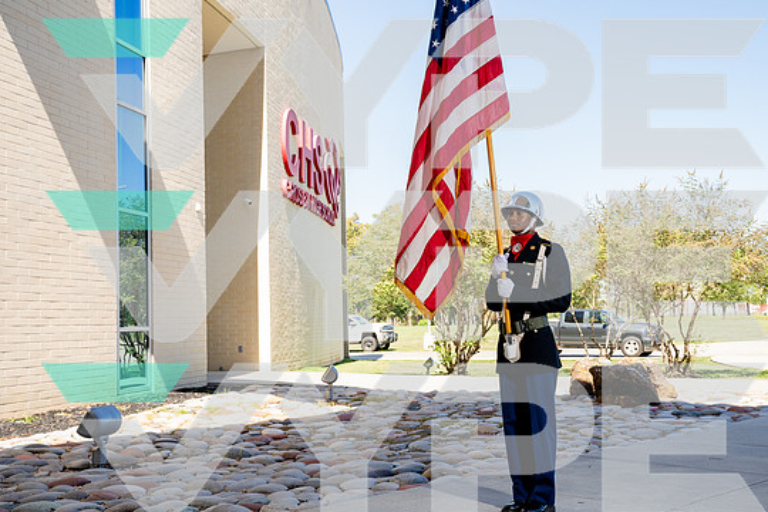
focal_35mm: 43
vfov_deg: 31.2
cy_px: 267
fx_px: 917
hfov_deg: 45.4
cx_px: 408
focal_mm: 40
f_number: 8
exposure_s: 1/125
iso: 200
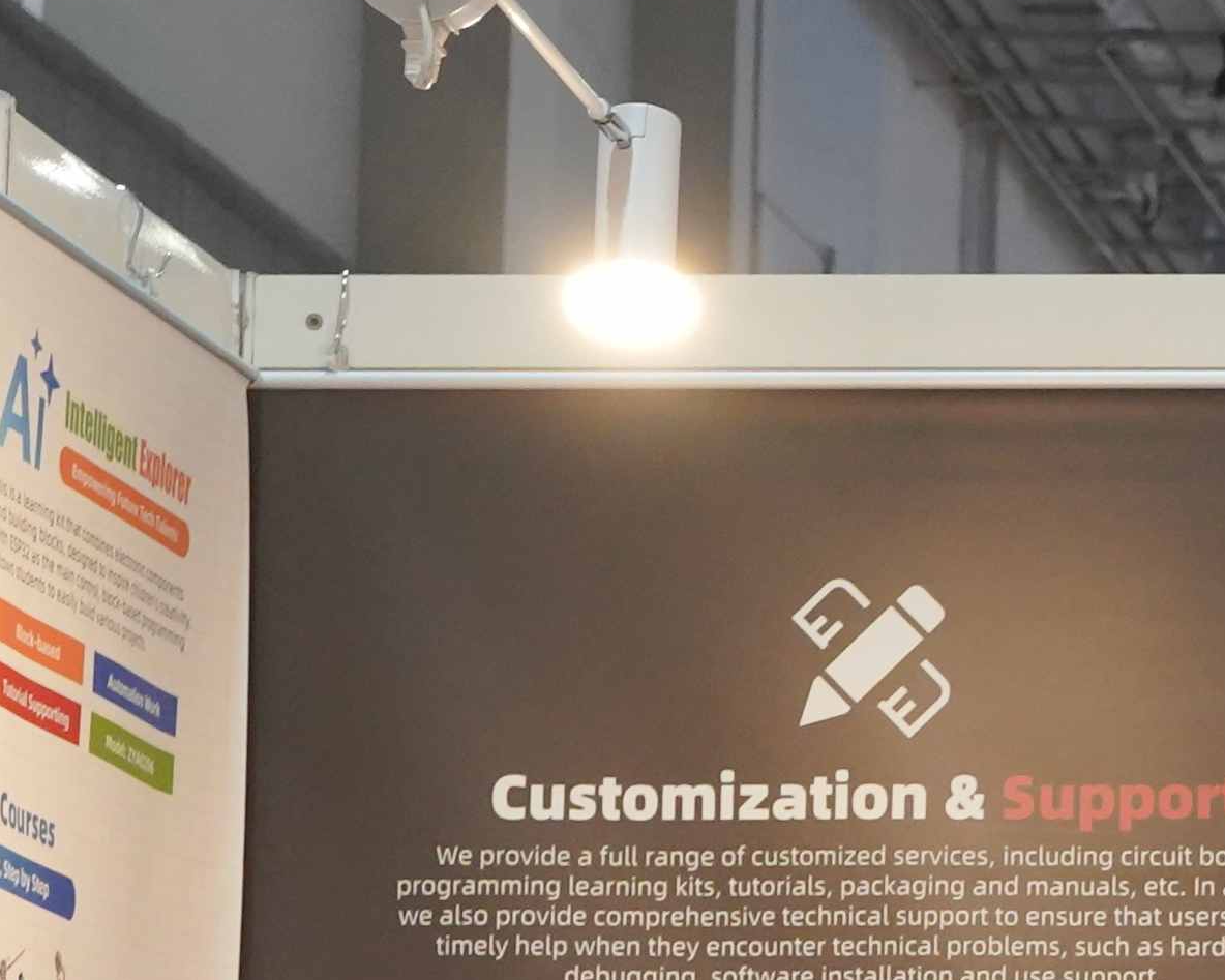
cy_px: 1407
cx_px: 2209
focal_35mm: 176
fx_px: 6380
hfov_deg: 10.3
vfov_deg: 8.6
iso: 4000
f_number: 7.1
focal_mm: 37
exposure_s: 1/125
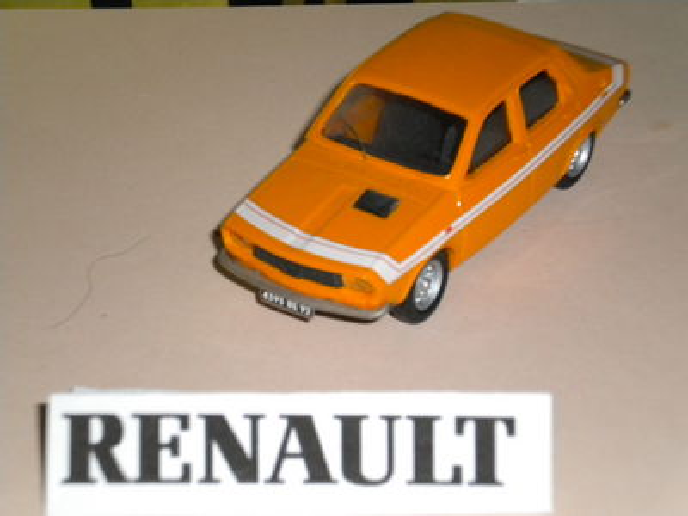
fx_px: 1908
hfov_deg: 20.4
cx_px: 344
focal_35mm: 96
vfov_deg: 15.4
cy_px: 258
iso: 400
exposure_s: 1/60
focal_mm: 17.3
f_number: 5.7
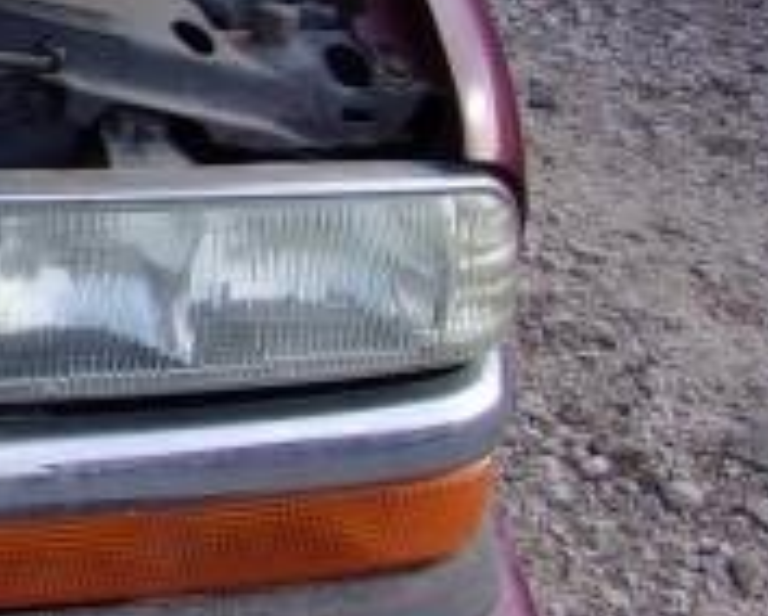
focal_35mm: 119
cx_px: -699
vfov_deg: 12.7
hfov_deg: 14.0
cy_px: -91
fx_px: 2708
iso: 80
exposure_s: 1/280
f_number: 3
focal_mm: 4.9
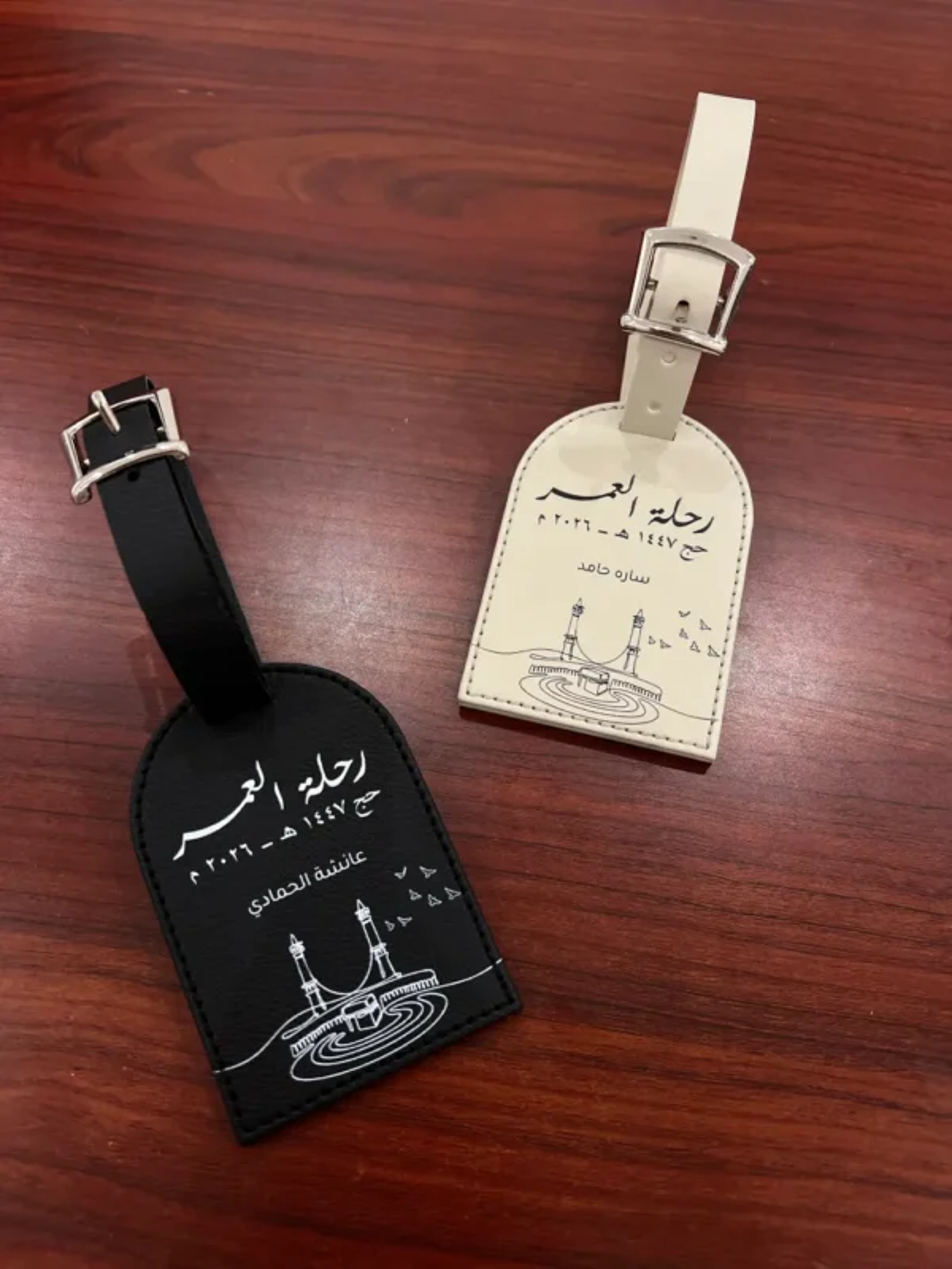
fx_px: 953
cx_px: 476
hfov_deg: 53.1
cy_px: 634
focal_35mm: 26
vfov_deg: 67.3
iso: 125
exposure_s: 1/112
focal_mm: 5.7
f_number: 1.5
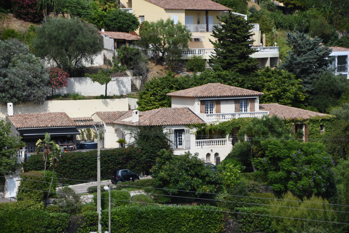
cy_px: 116
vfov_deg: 12.2
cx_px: 174
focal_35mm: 112
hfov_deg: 18.2
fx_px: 1091
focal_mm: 75
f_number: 6.3
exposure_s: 1/2000
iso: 400
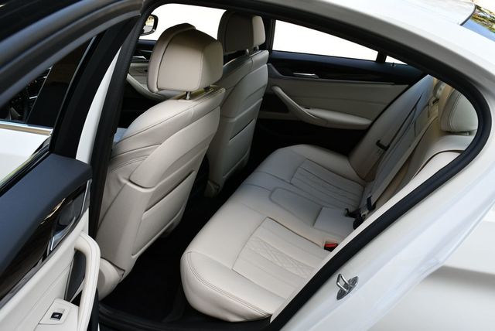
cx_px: 248
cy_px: 166
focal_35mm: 36
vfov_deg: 36.9
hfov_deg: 53.1
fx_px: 495
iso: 220
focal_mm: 18
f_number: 5.6
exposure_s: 1/250
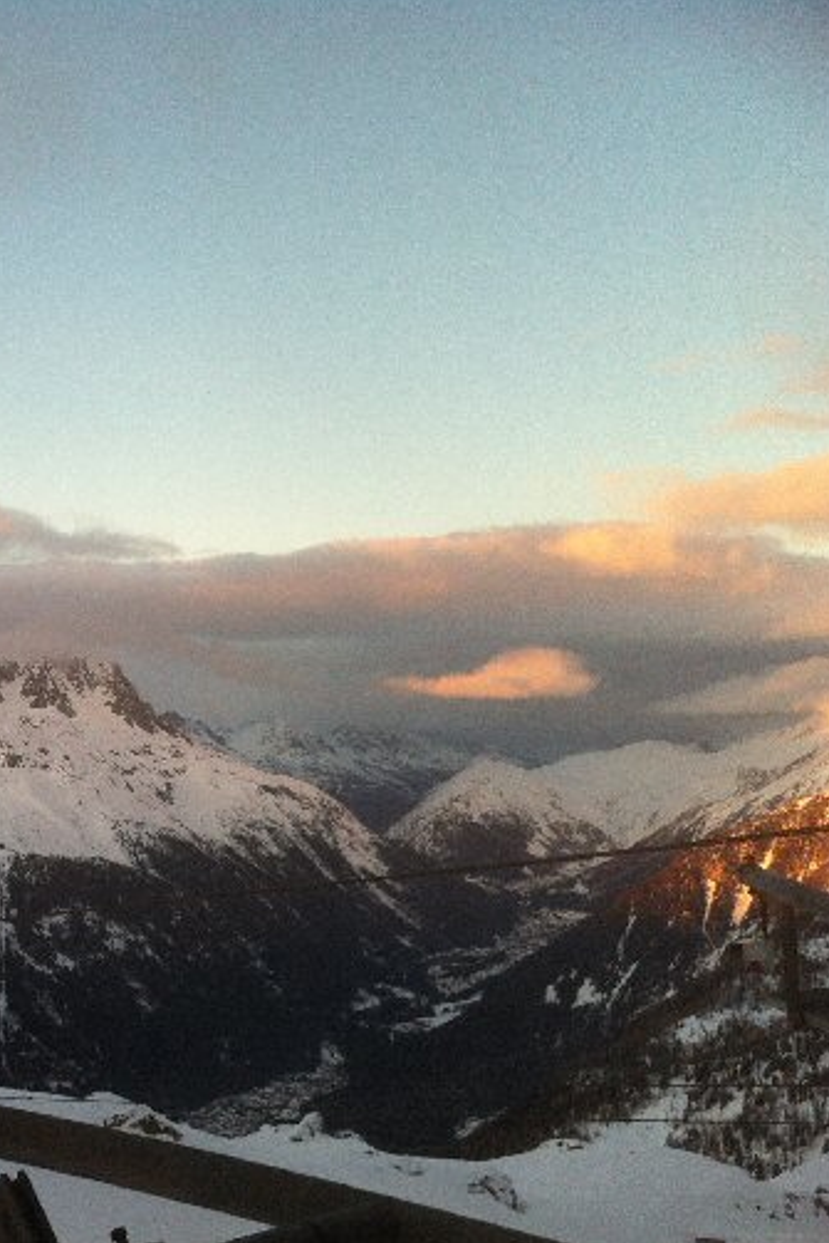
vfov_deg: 40.3
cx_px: 57
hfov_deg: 26.5
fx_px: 1691
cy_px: 625
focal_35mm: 49
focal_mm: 3.85
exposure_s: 1/148
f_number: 2.8
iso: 80
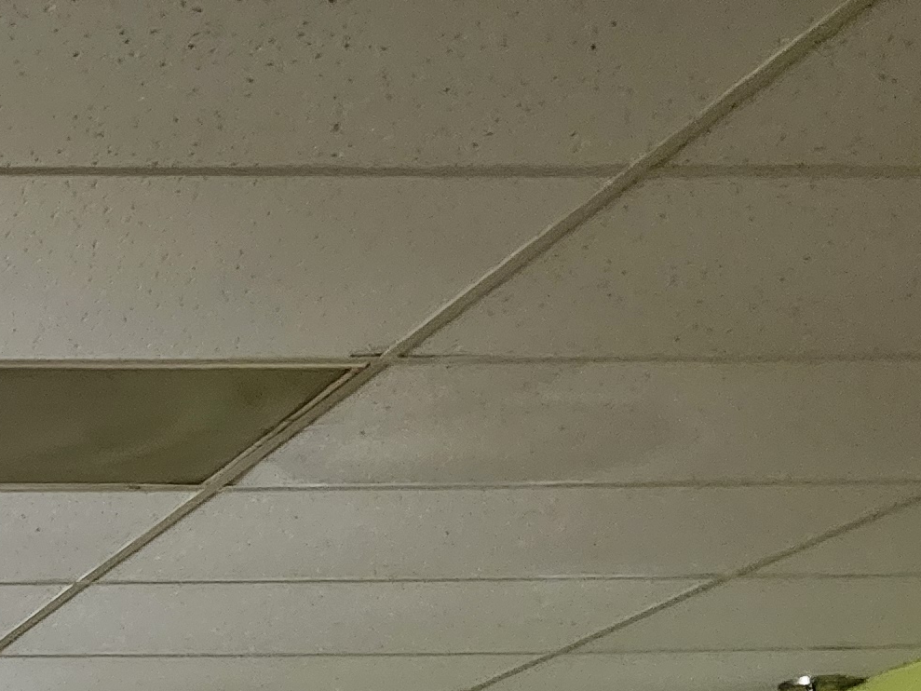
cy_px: 1394
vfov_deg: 13.5
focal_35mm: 93
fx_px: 2475
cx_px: -609
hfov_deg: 17.9
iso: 640
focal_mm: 6.4
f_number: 1.8
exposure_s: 1/24
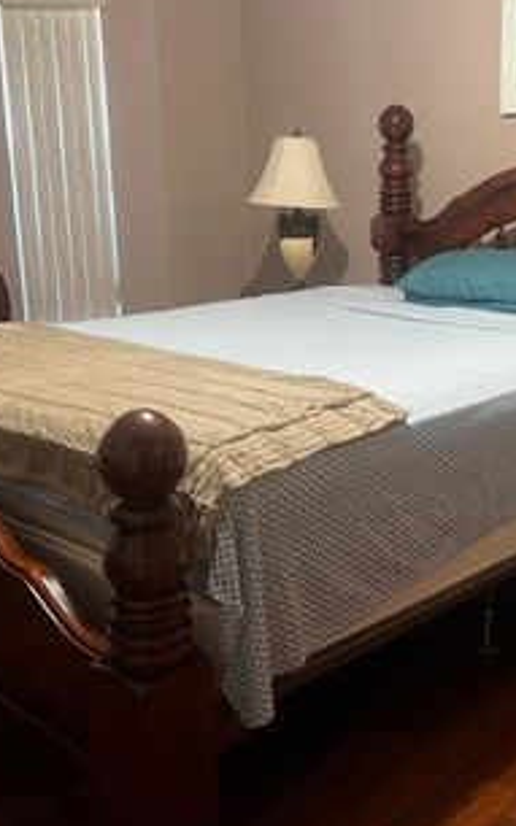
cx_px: 419
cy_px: 395
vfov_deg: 44.4
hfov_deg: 27.9
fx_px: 1013
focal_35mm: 45
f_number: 1.5
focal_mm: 5.7
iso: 400
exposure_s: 1/60
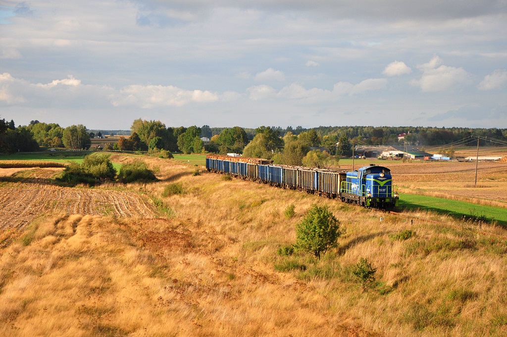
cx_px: 254
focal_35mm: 93
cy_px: 168
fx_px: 1308
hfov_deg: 21.9
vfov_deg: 14.7
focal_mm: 62
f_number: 5.6
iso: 200
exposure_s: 1/320
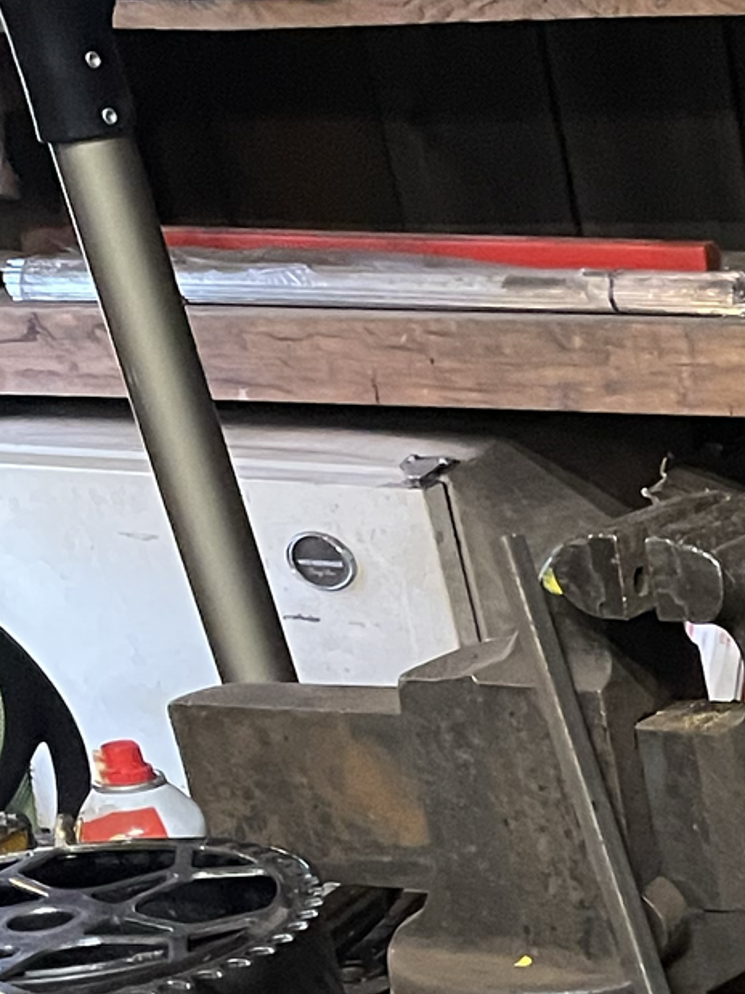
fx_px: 3014
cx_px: 1393
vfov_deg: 15.4
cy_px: 1924
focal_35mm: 105
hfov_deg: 12.7
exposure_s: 1/40
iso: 500
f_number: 1.6
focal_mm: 4.2
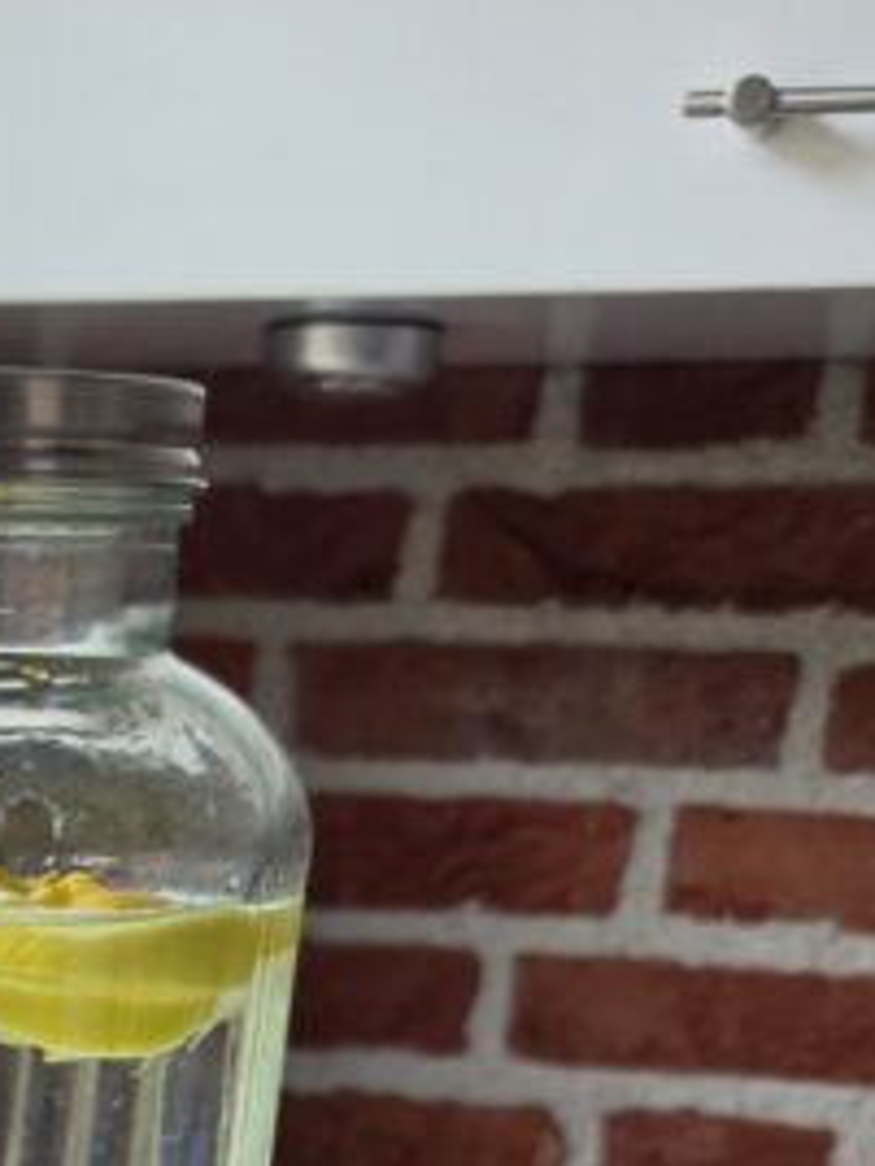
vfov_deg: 18.1
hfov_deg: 14.9
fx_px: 2966
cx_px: -618
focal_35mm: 88
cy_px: 2040
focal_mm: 6.5
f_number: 1.4
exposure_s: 1/180
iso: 80
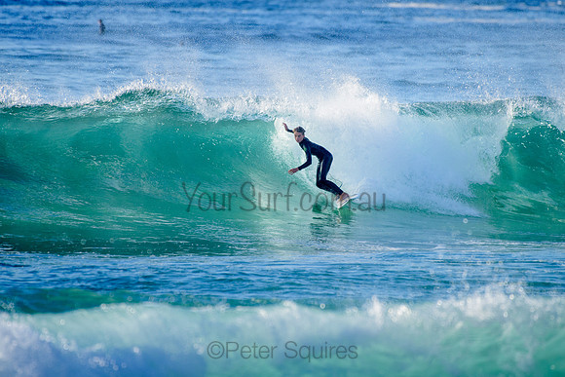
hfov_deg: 3.4
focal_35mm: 613
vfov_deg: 2.2
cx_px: 296
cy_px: 150
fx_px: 9628
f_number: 5.6
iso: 560
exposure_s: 1/2000
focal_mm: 500
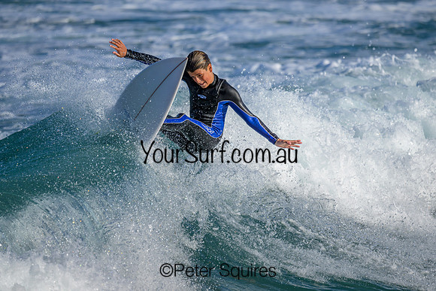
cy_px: 134
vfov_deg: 1.6
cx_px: 201
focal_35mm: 862
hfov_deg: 2.4
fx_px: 10446
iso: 360
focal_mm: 800
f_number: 8
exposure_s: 1/2000
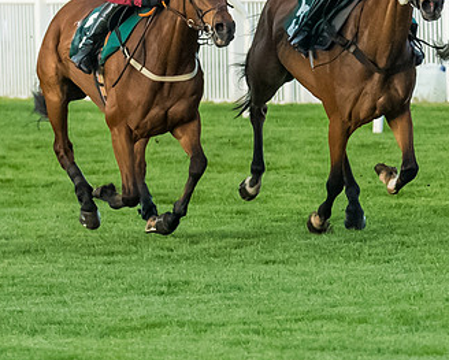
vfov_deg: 1.8
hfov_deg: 2.2
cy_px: 30
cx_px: 468
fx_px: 11505
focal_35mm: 865
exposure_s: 1/2000
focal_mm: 180
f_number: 4
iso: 4000
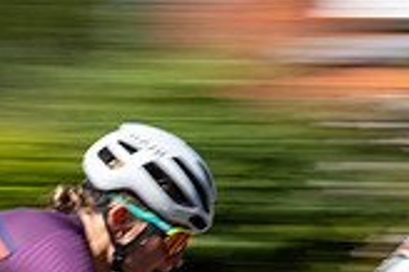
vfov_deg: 4.8
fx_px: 3257
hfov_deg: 7.1
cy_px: 318
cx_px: -115
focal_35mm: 287
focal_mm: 70
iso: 100
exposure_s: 1/40
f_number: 18
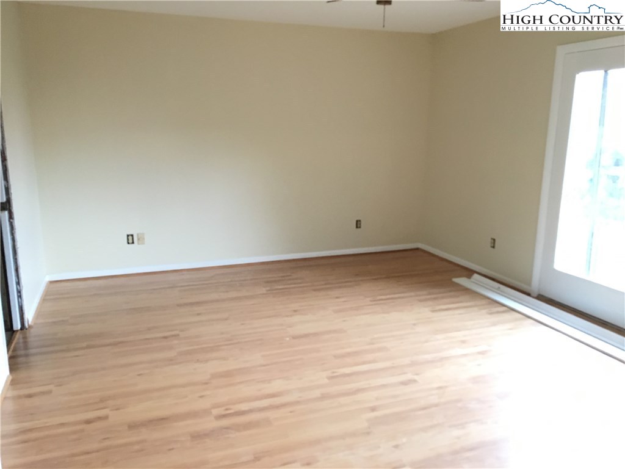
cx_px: 312
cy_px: 234
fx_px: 524
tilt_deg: -11.7
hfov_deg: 61.7
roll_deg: +0.0
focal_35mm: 29
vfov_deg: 48.2
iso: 200
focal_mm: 4.15
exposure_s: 1/24
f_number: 2.2
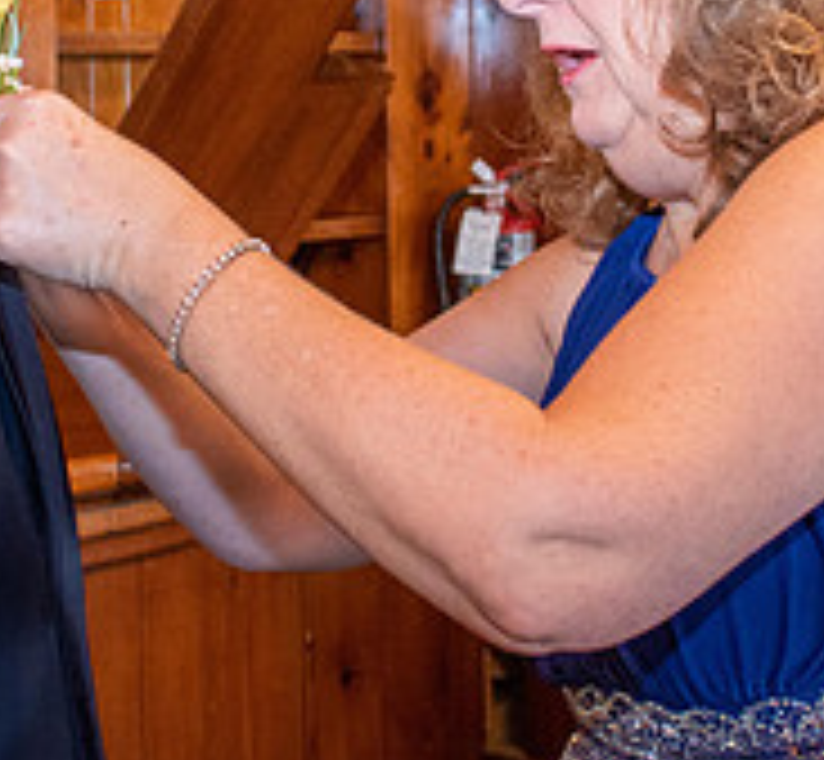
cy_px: 58
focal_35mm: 88
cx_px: 487
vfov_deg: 18.6
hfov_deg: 20.5
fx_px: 2281
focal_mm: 18
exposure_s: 1/60
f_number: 3.5
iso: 1250
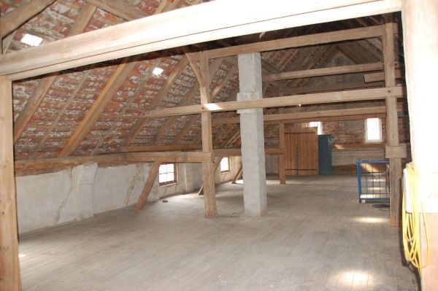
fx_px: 328
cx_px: 219
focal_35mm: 27
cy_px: 146
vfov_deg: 47.9
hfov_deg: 67.4
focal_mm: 18
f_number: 3.5
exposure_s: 1/60
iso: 560
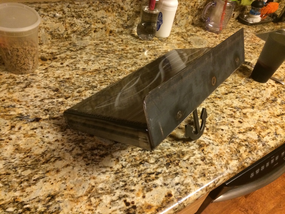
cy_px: 107
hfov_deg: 60.0
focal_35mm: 30
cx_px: 142
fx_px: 247
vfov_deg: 46.8
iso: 320
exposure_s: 1/30
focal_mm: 4.12
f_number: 2.2
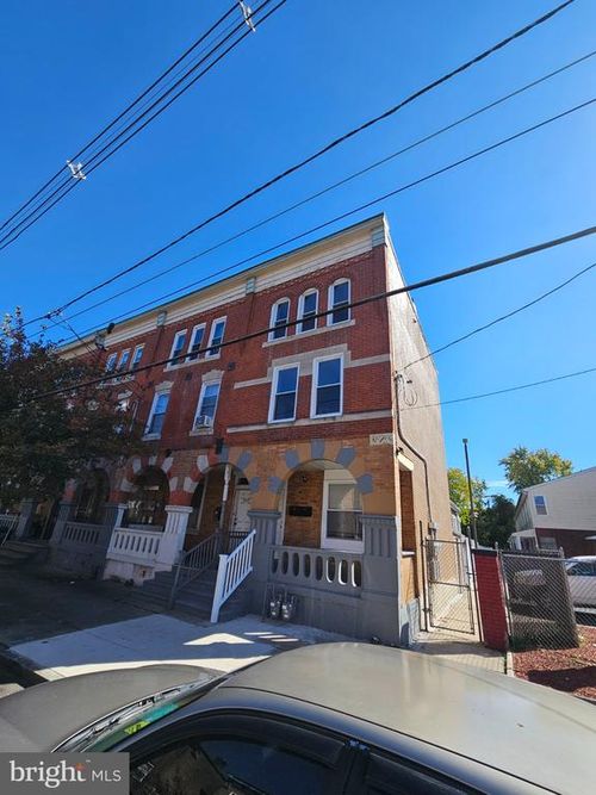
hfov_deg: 89.9
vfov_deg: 106.2
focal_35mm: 13
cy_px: 398
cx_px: 298
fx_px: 299
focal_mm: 2.2
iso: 50
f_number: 2.2
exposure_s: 1/1501
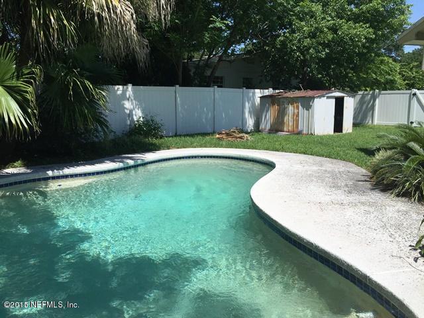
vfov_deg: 48.2
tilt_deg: -8.3
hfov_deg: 61.7
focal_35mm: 29
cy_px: 159
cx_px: 212
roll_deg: -0.3
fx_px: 355
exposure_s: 1/3300
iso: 32
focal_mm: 4.15
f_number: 2.2
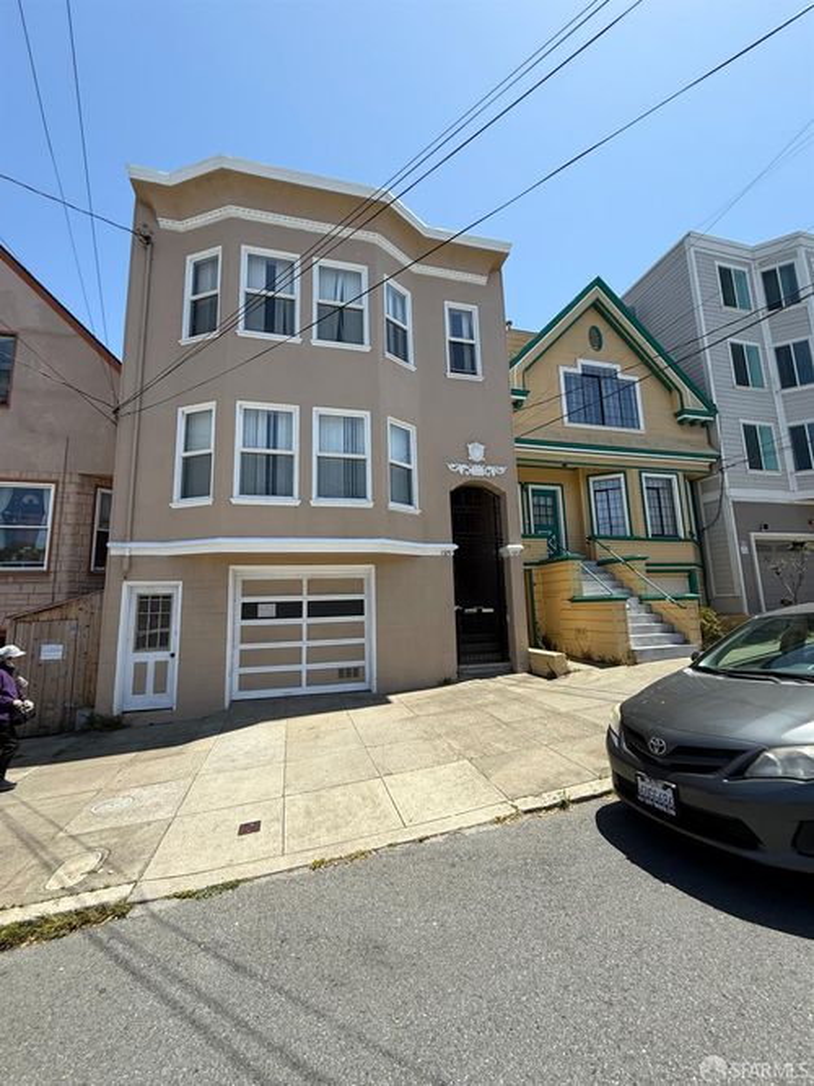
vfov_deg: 102.1
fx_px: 439
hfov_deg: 85.7
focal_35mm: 14
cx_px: 407
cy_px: 543
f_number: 2.2
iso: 50
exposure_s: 1/1167
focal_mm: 2.22
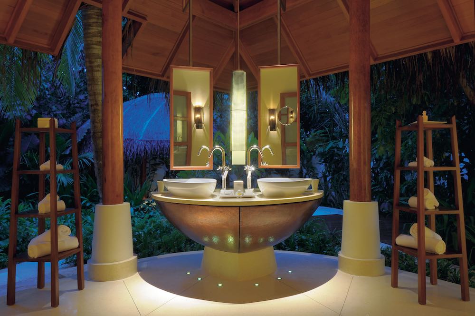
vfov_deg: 47.8
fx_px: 356
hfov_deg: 67.4
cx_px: 238
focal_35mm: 27
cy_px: 158
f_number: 14
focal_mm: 18
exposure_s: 1/6
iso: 200
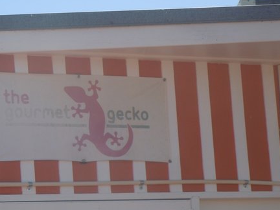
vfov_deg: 8.6
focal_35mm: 172
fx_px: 1391
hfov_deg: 11.5
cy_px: 148
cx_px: 82
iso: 100
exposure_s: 1/500
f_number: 4.6
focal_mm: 20.9
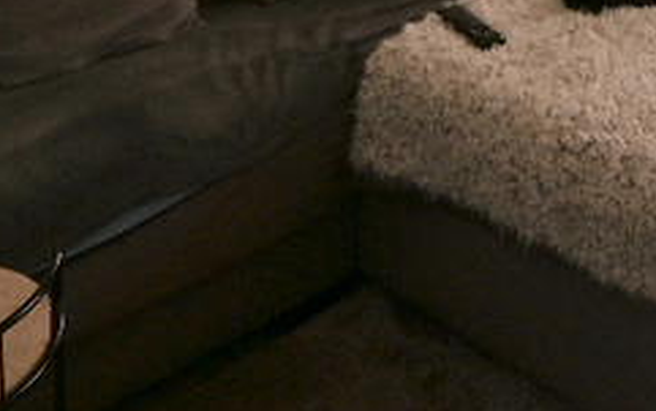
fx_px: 1431
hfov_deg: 24.1
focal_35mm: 80
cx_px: 723
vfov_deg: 13.0
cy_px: -531
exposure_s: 1/250
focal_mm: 14
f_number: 4
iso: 200
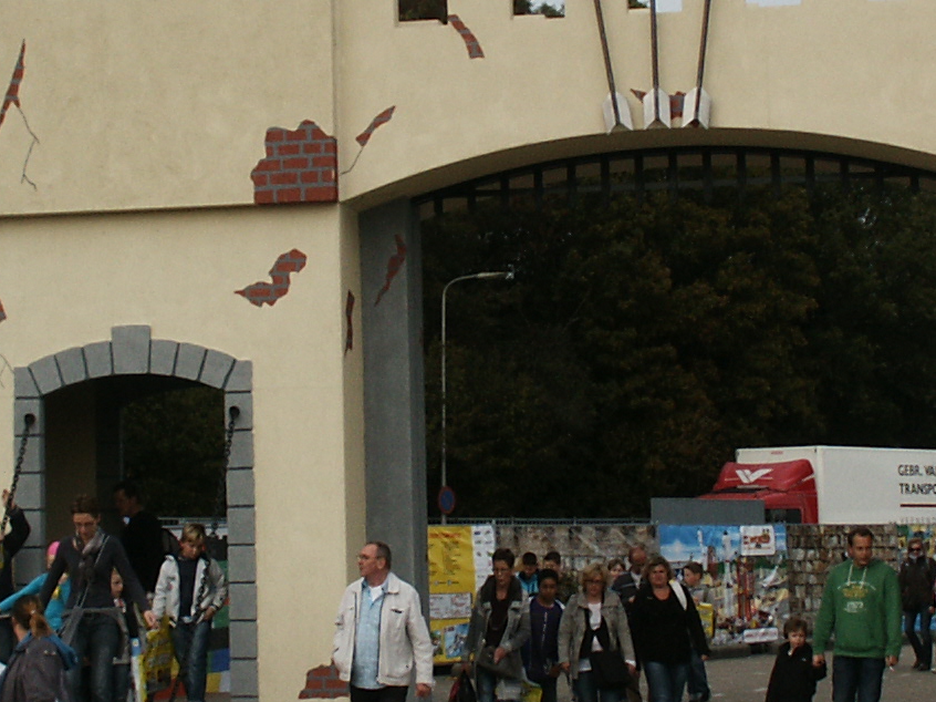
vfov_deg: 15.6
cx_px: 461
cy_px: 173
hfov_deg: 20.9
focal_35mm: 94
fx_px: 2541
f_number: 6.7
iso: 64
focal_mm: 7.18
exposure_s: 1/180
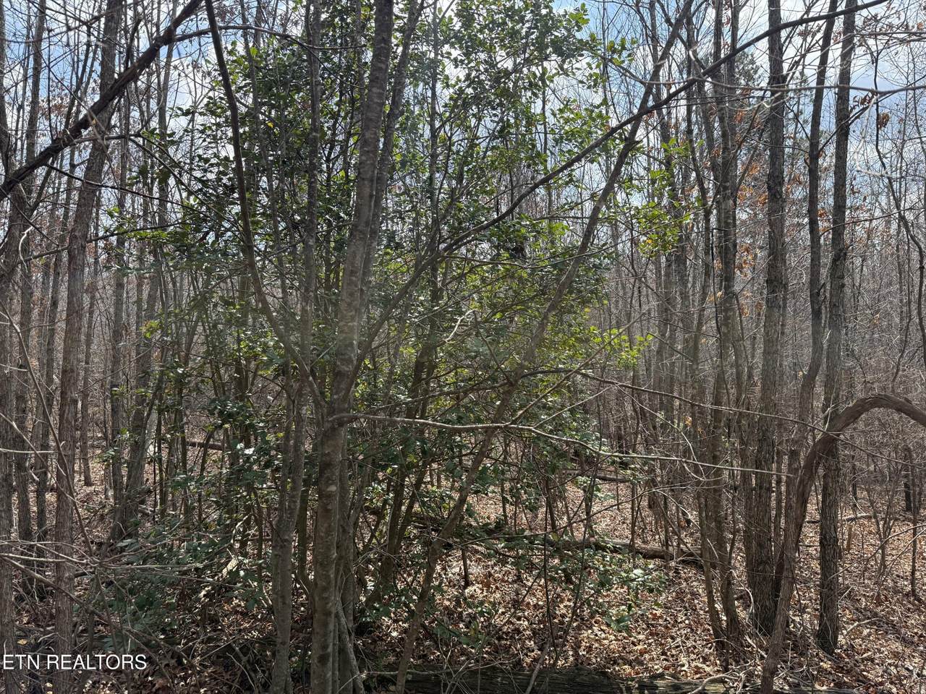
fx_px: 642
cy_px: 347
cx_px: 463
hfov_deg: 71.6
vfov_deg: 56.8
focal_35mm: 24
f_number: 1.78
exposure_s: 1/2525
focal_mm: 6.76
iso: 100
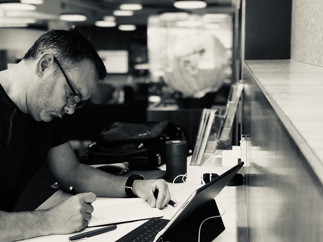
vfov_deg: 25.7
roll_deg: +0.3
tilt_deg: -8.6
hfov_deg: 33.8
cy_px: 121
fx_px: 532
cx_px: 162
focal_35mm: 57
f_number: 2.8
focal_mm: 6.6
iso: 200
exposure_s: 1/50
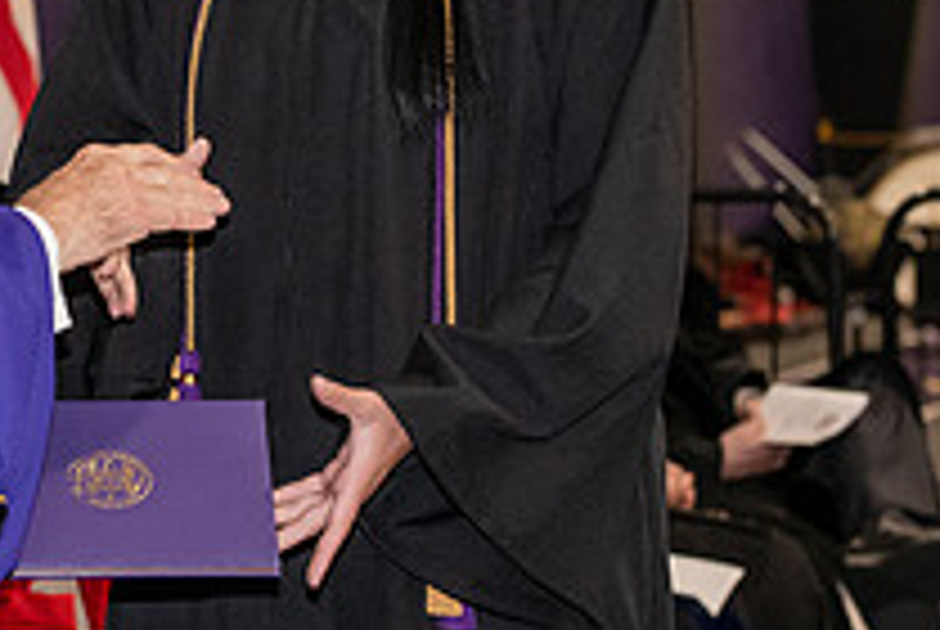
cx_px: -112
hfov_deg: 10.5
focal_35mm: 194
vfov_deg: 7.1
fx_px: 5073
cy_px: -61
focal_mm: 70
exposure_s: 1/200
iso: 2500
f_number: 5
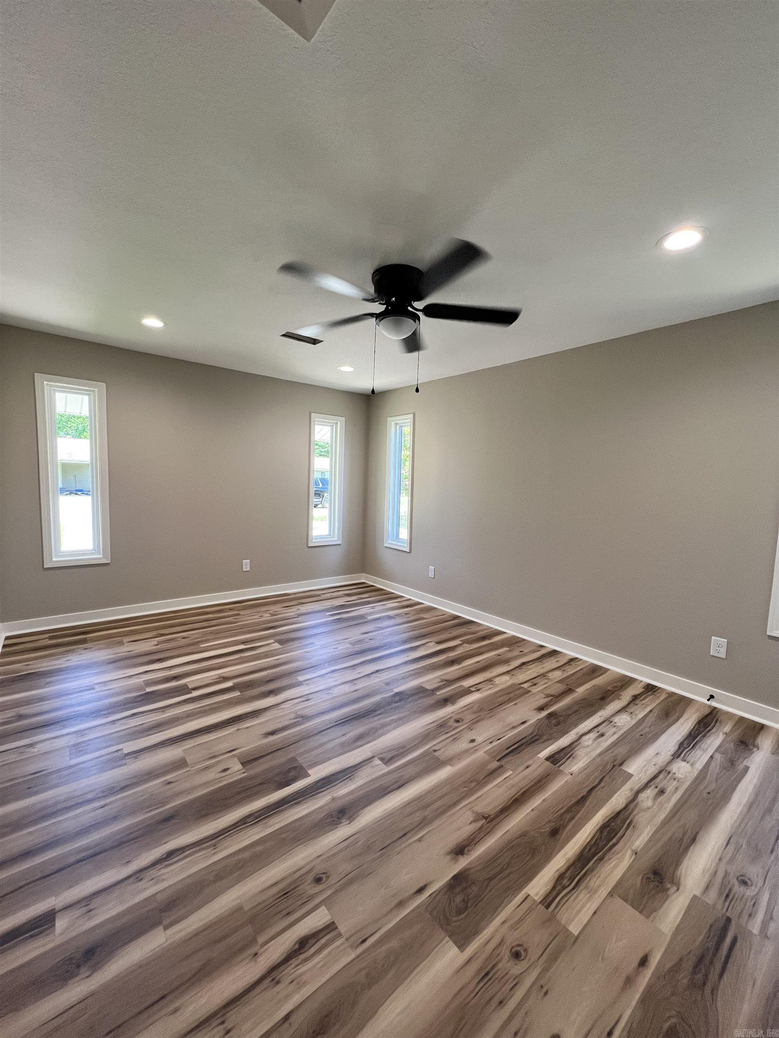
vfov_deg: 106.2
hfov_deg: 89.9
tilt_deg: -4.7
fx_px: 390
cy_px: 519
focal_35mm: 13
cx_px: 390
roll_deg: -1.3
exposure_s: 1/120
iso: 200
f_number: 1.8
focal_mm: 1.57
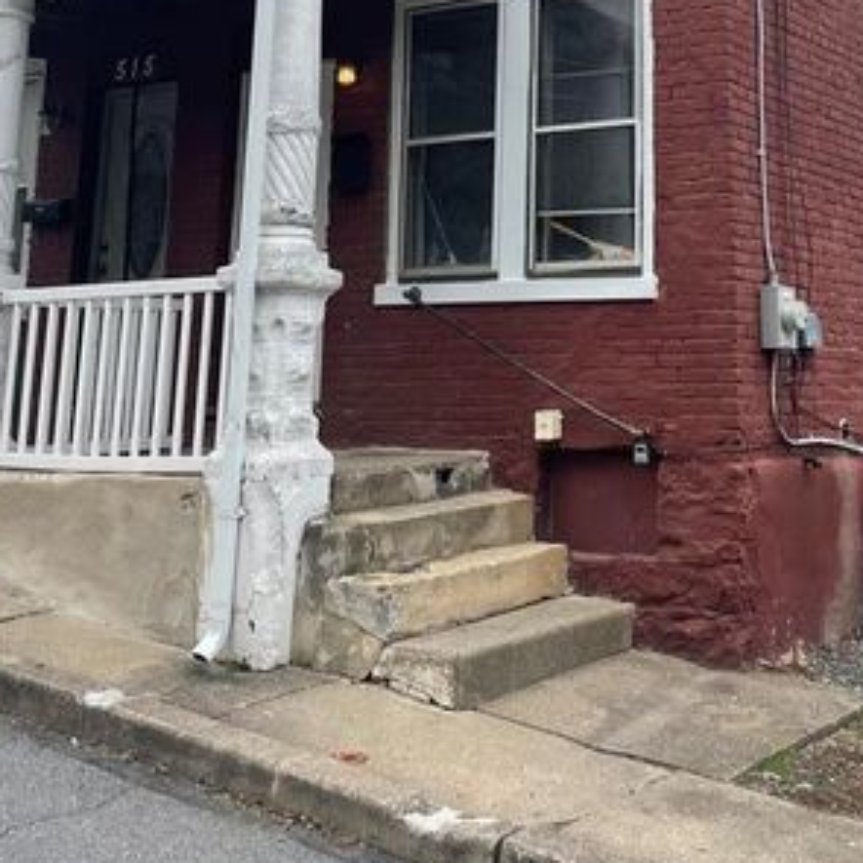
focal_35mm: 52
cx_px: 556
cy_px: 51
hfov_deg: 32.6
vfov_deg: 31.0
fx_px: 1467
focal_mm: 4.2
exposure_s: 1/1825
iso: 32
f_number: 1.6
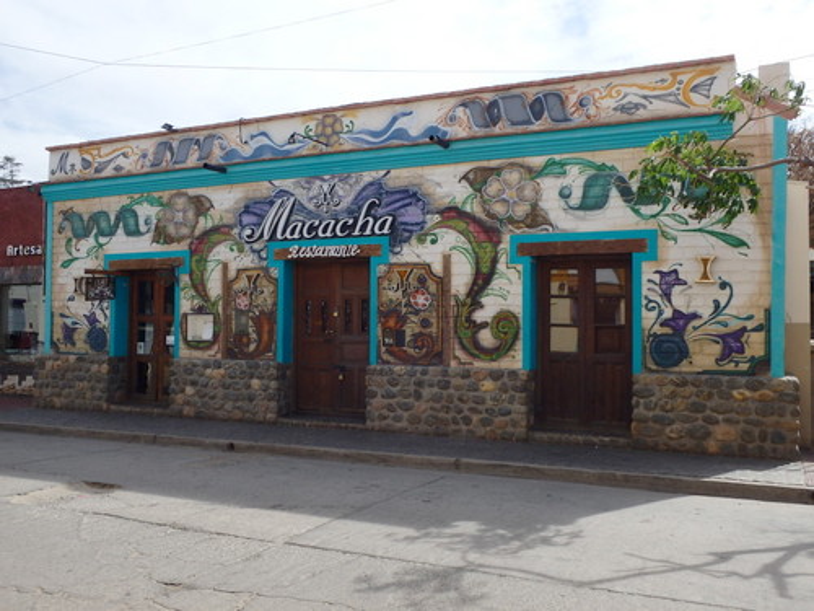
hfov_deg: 56.8
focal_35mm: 32
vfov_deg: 44.2
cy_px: 306
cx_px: 407
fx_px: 752
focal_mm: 5.7
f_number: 13
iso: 125
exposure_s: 1/80
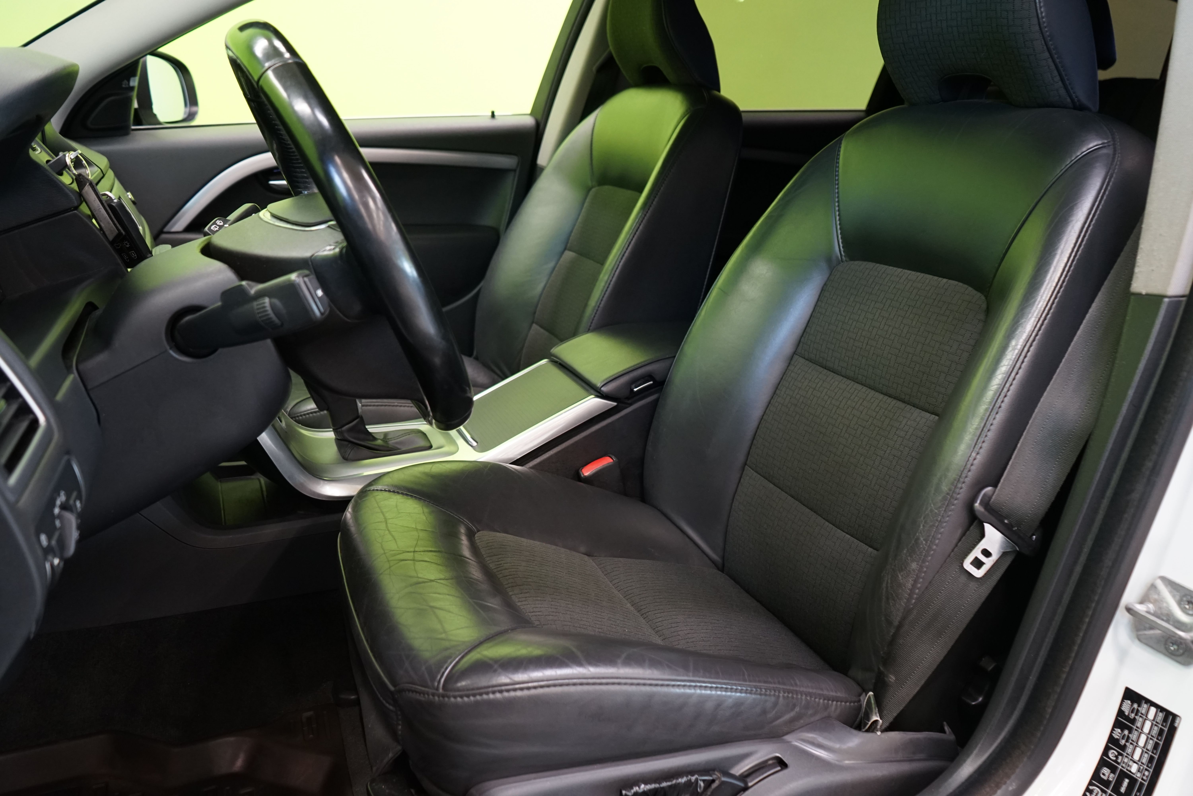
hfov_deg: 65.5
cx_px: 596
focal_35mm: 28
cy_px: 398
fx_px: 928
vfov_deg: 46.4
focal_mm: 28
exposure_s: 1/25
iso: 1600
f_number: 5
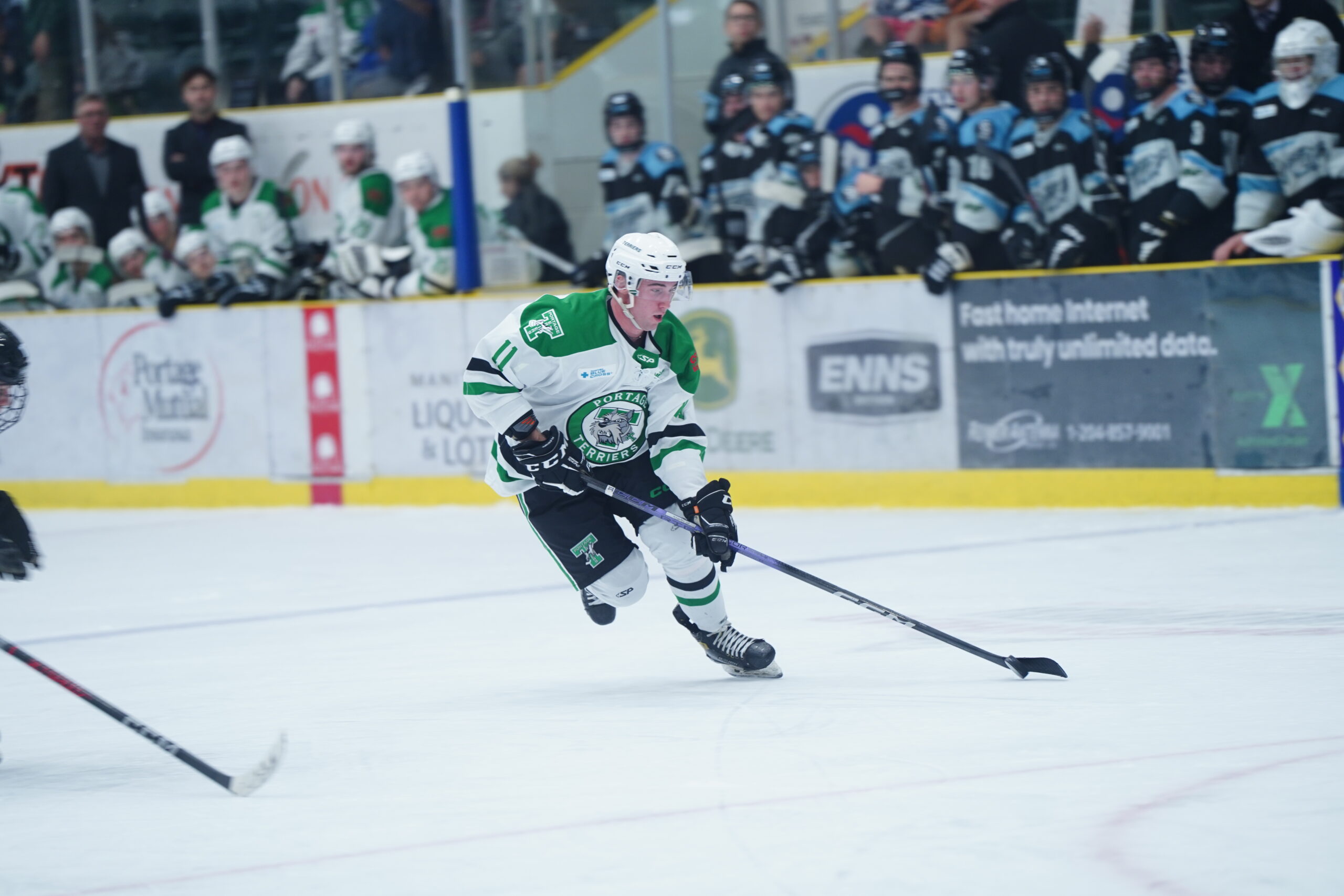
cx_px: 672
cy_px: 448
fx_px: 7467
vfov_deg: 6.9
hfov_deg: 10.3
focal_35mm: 200
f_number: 2.8
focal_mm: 200
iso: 640
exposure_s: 1/200
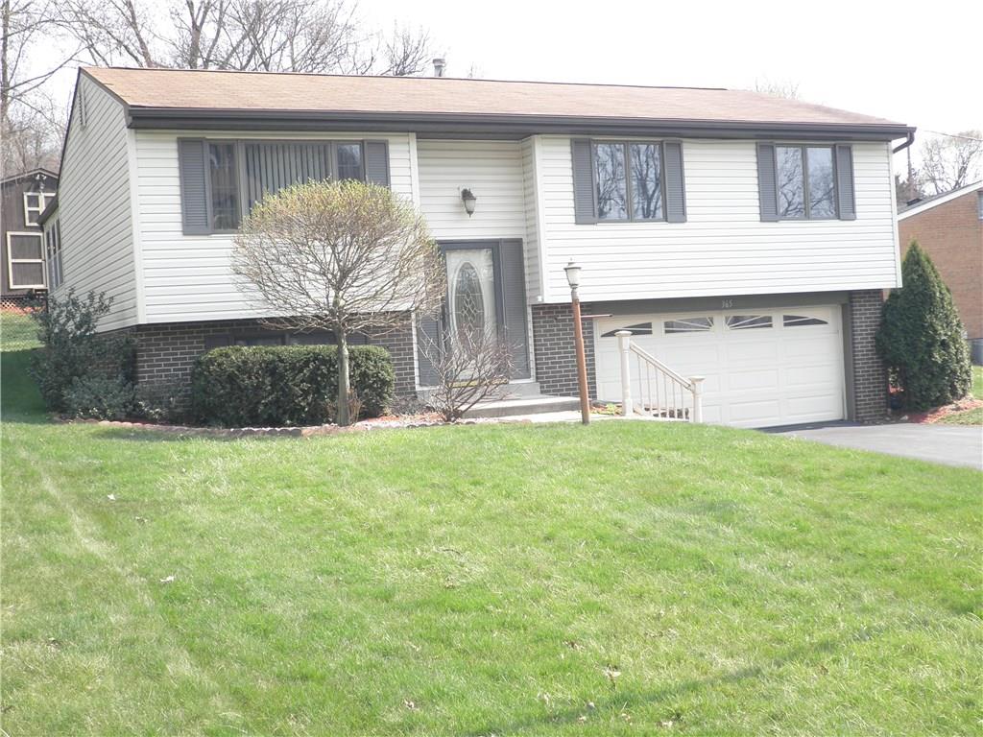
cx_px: 492
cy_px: 368
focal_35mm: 45
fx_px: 1278
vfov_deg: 32.2
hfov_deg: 42.1
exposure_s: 1/100
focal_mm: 8.2
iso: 64
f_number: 4.4
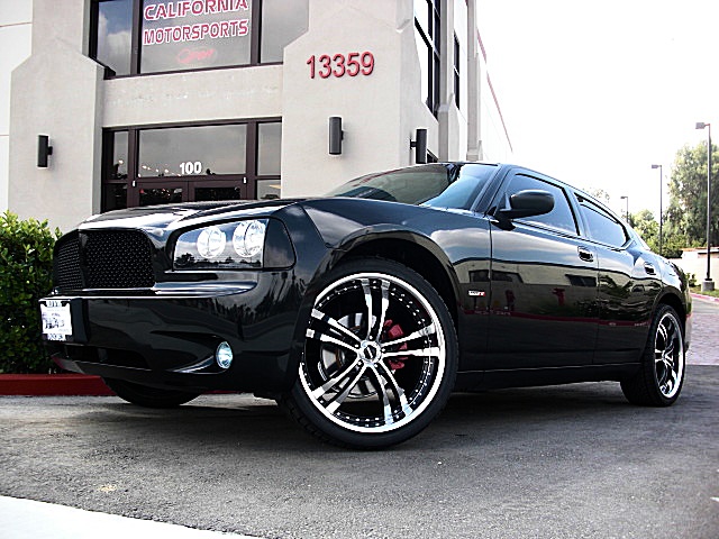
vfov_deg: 39.7
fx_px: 748
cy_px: 270
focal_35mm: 36
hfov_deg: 51.4
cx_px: 360
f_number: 2.8
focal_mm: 6.3
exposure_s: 1/160
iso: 50
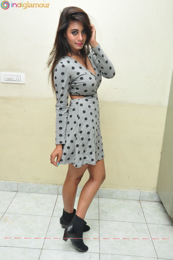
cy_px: 130
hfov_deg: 36.8
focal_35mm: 36
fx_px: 260
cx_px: 86
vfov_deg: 53.2
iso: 1600
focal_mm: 24
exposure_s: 1/125
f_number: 6.3
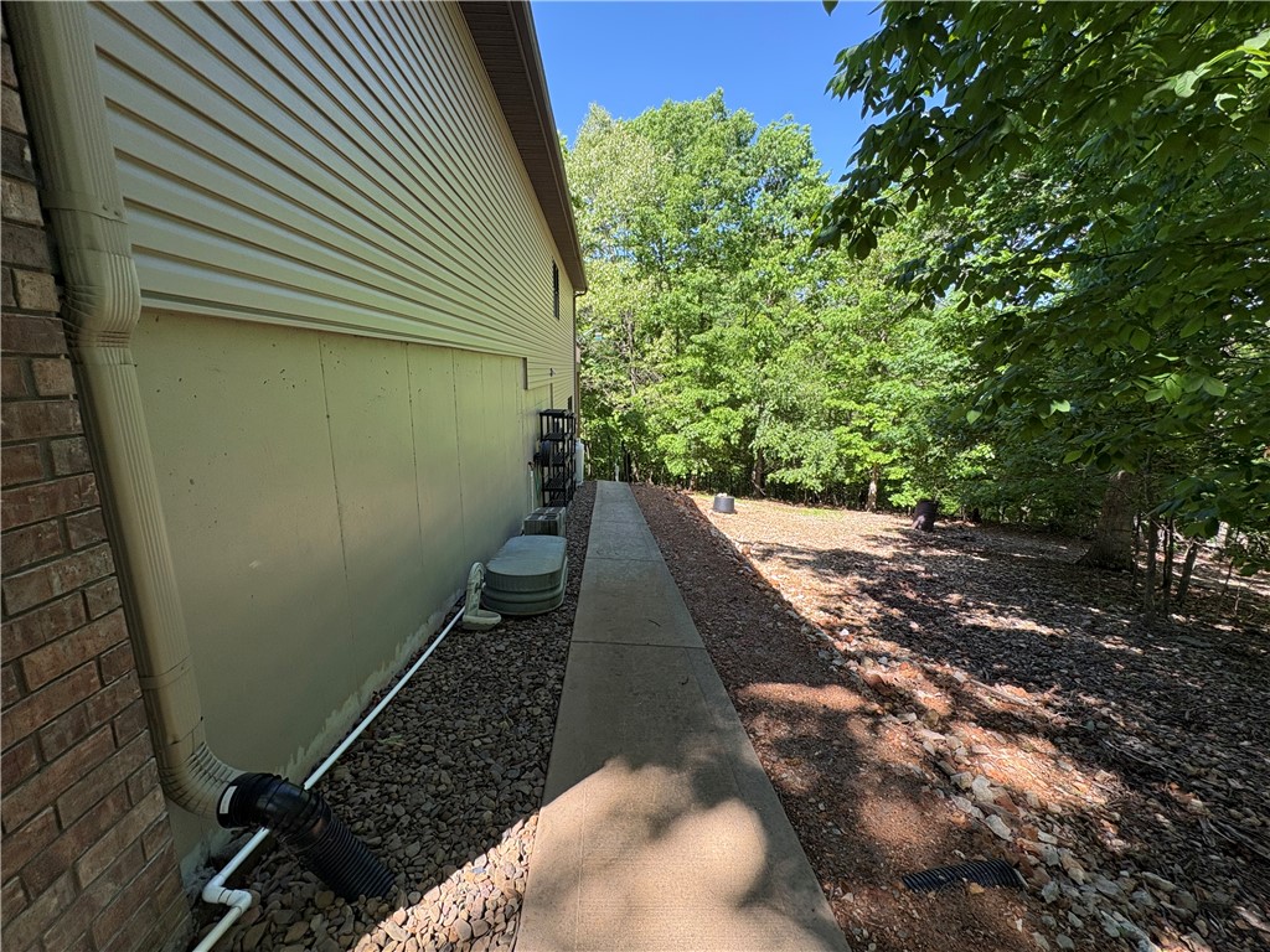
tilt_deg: -11.5
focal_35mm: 14
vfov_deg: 85.7
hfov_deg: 102.1
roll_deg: -0.5
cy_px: 476
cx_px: 635
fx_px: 514
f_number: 2.2
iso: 64
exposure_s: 1/390
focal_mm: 2.22
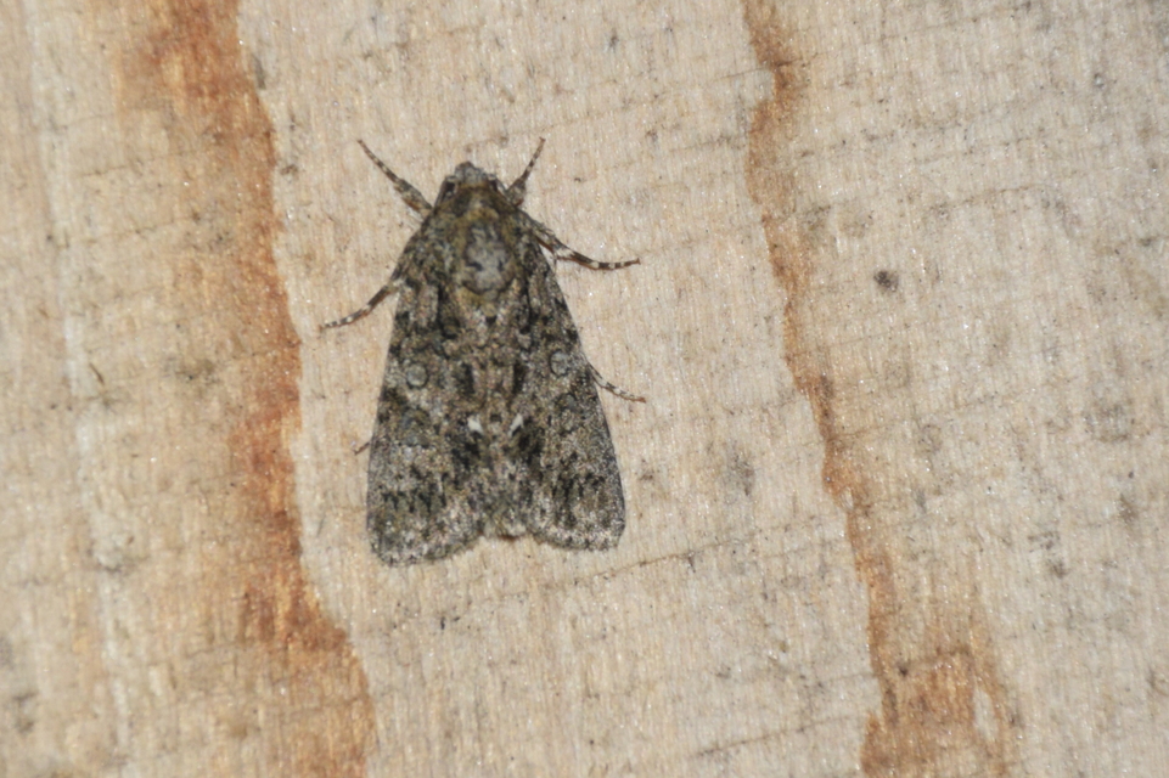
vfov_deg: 6.5
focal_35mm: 210
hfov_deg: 9.8
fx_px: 6816
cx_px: 584
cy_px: 389
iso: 320
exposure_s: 1/60
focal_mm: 140
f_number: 7.1
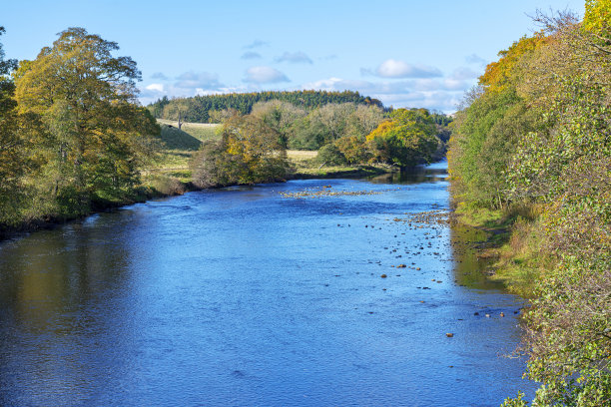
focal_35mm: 62
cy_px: 204
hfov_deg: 32.4
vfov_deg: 21.9
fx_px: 1052
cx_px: 306
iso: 100
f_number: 7.1
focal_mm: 62
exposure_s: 1/250
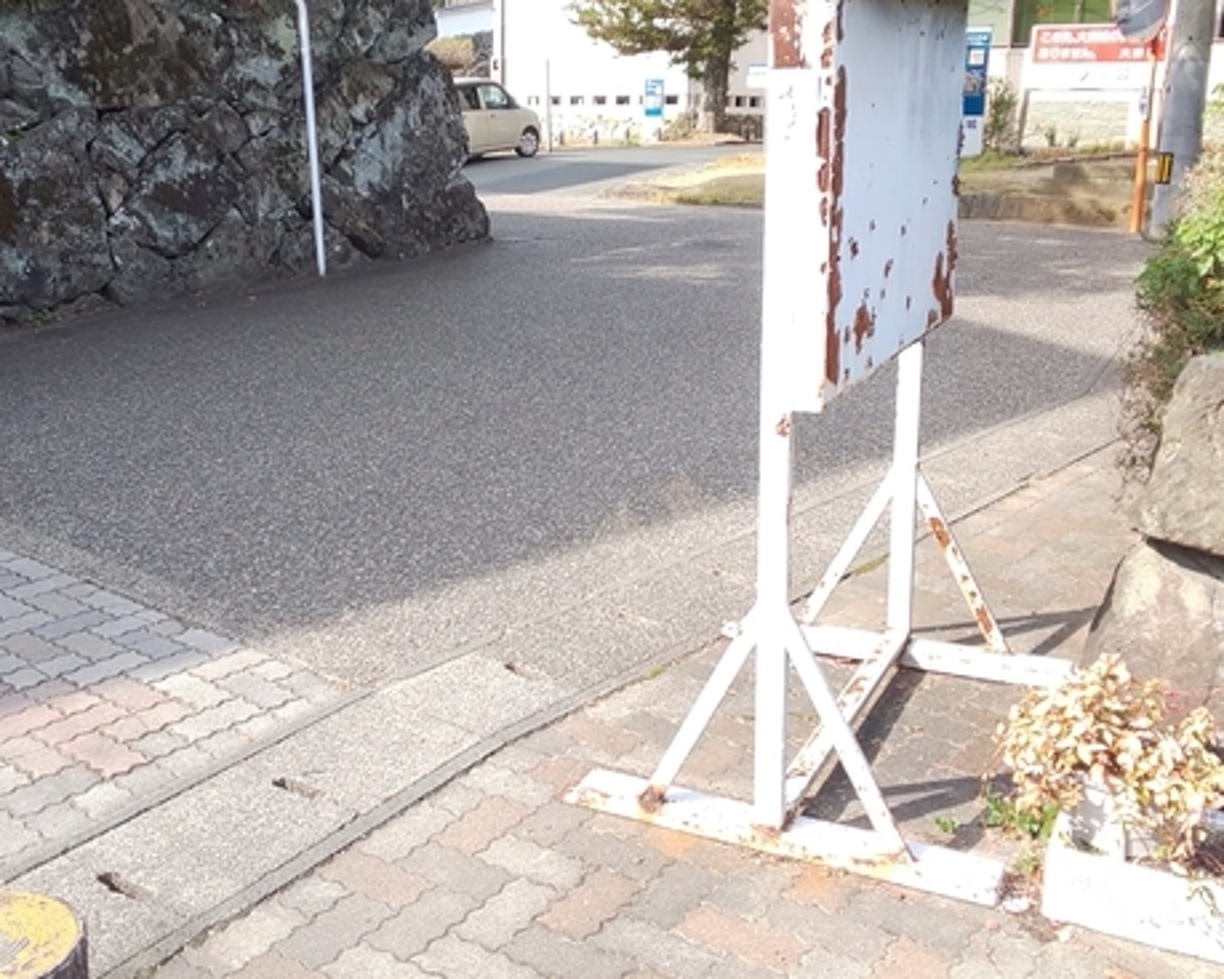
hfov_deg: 52.4
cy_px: 403
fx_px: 1231
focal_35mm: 34
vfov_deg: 43.2
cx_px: 472
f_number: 1.94
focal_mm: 3.45
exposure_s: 1/188
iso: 28
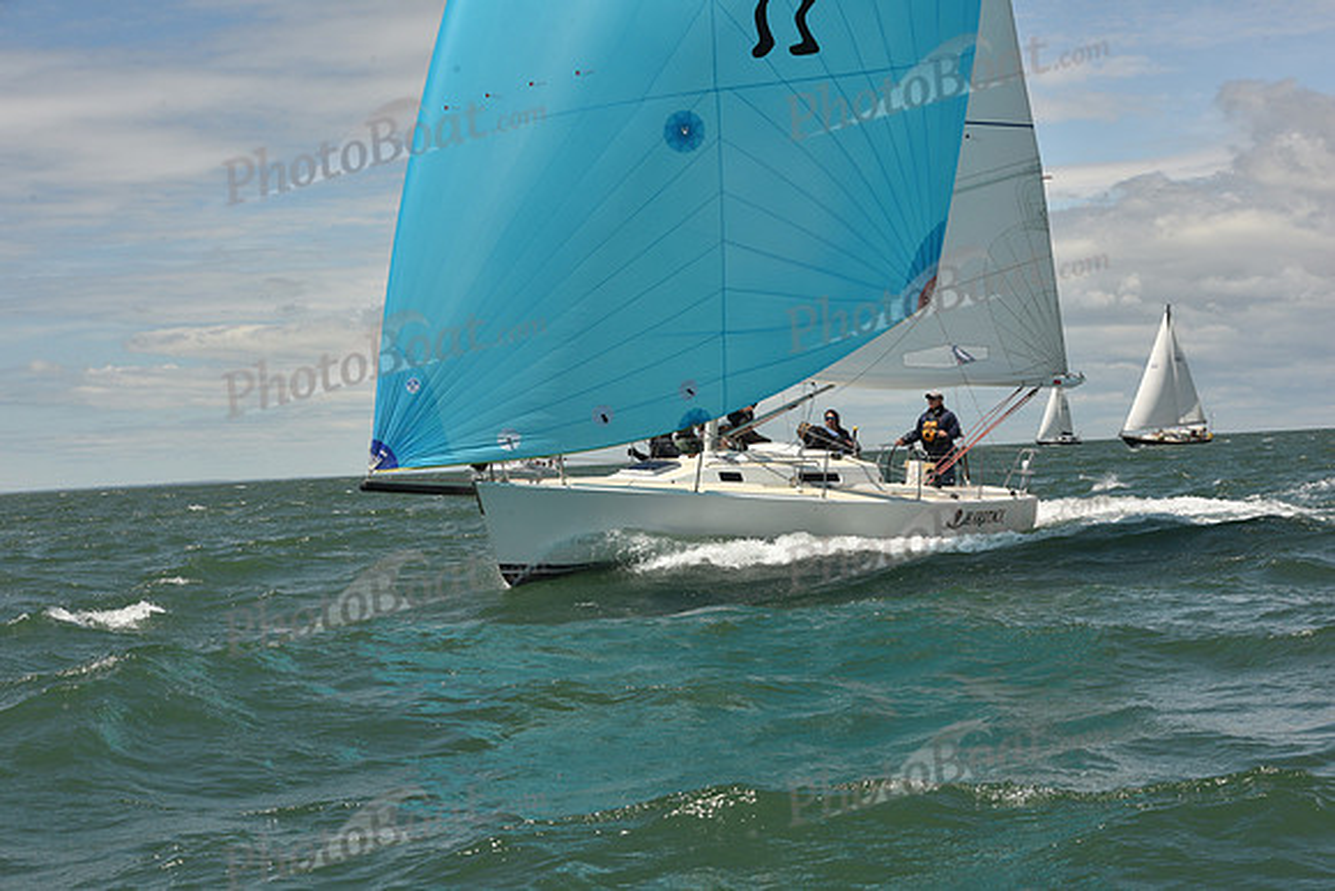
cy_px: 446
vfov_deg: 19.5
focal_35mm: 70
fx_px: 2596
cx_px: 668
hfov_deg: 28.8
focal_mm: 70
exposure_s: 1/800
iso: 320
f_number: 13
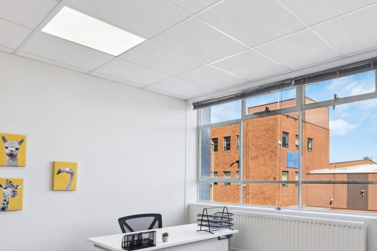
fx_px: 262
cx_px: 286
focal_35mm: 25
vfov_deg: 50.2
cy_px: 171
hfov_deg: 66.7
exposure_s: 1/100
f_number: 8
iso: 640
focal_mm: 10
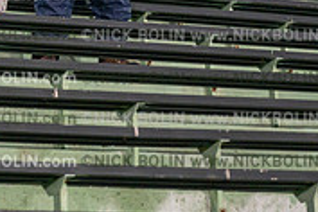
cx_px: -63
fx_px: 2023
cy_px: -131
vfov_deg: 5.9
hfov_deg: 8.9
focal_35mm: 229
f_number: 4.5
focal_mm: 70
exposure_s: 1/640
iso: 5000
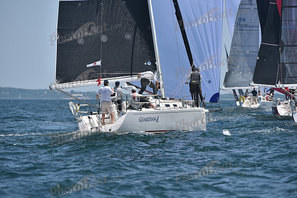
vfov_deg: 3.4
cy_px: 99
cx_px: 148
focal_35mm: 400
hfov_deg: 5.2
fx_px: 3301
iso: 320
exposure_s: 1/1600
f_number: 7.1
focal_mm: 400
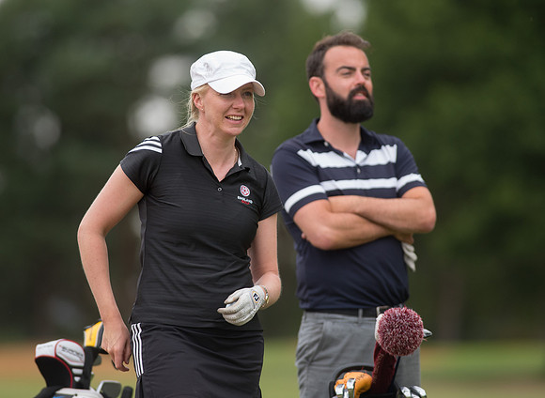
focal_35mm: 385
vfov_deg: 3.8
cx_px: 261
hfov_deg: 5.2
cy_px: 166
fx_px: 6010
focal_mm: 300
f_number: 4
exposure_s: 1/2500
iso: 800
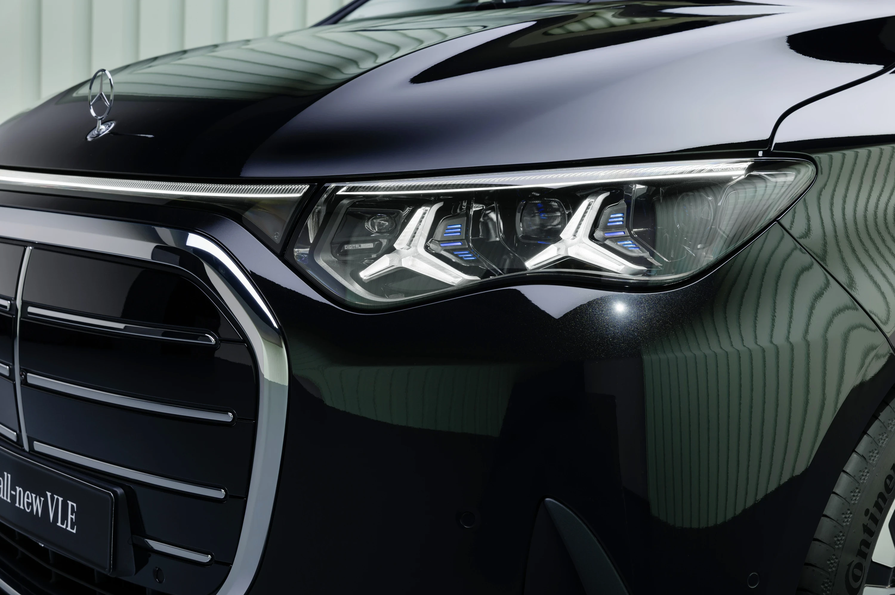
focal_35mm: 49
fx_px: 1217
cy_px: 298
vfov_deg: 27.5
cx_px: 448
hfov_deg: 40.4
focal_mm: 49
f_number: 7.1
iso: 100
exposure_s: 1.3
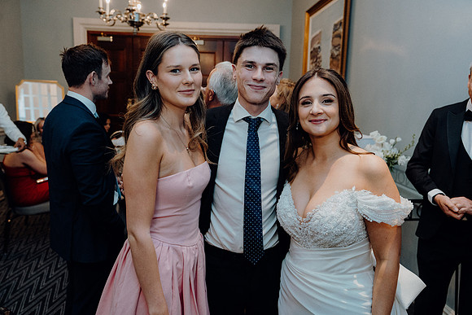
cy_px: 158
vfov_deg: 43.6
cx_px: 236
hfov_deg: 61.9
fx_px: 393
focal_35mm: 30
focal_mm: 30
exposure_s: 1/200
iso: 2500
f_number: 3.5
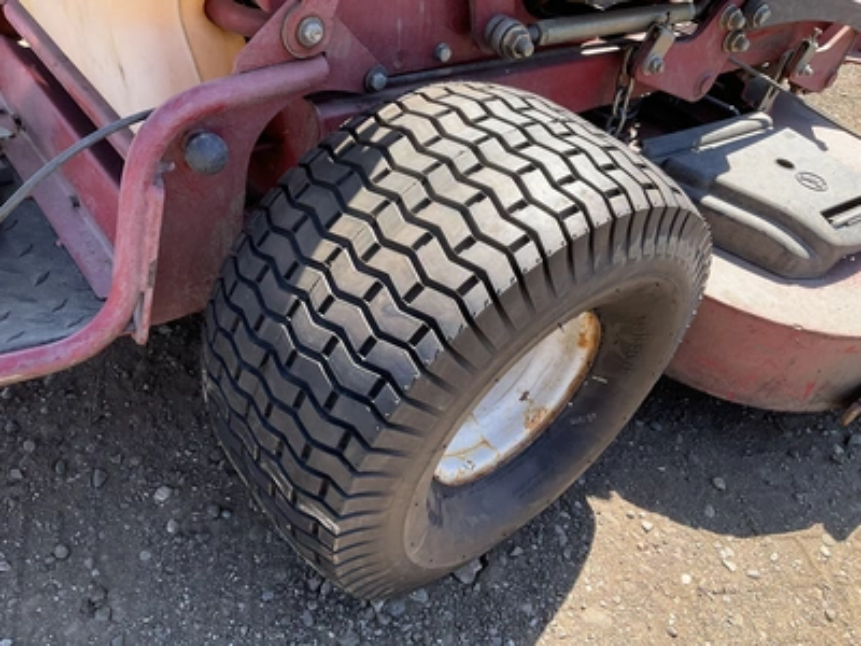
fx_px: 721
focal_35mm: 29
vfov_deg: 48.2
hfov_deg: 61.7
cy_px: 323
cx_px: 430
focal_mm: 3
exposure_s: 1/409
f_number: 1.8
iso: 25
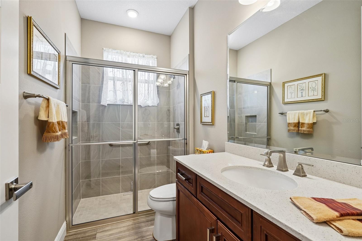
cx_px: 181
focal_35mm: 16
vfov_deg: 73.7
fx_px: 161
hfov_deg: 96.7
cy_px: 120
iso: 400
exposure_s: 1/15
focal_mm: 16
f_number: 8
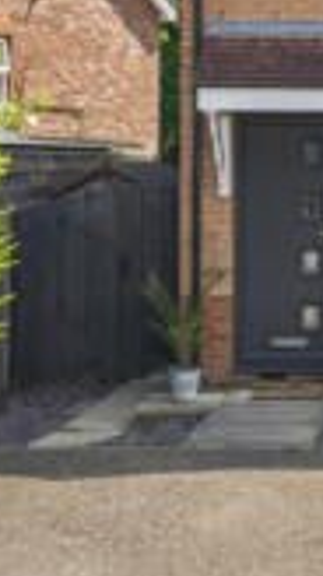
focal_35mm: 75
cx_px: 441
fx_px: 1137
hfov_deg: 15.3
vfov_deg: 27.5
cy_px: 65
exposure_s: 1/200
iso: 320
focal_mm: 24.5
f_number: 7.1
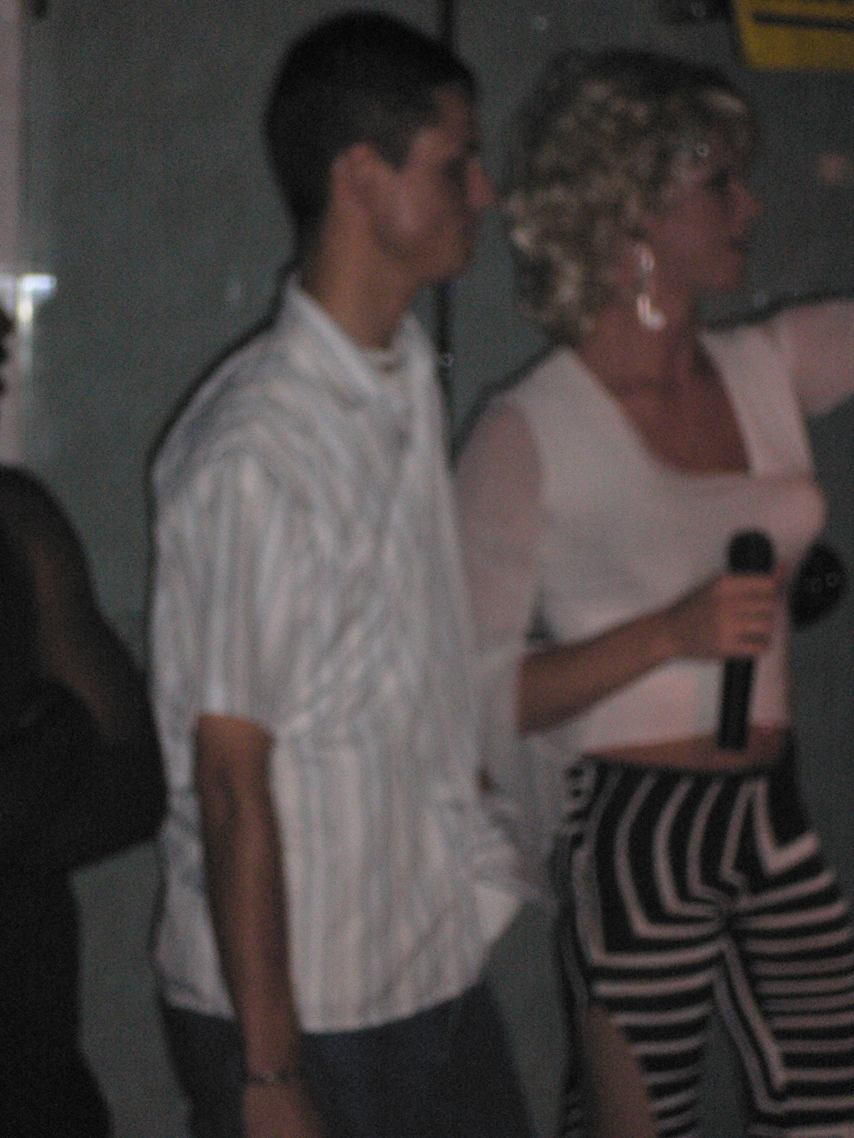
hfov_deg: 14.1
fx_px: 3453
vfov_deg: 18.7
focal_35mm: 105
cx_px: 427
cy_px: 569
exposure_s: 1/60
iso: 400
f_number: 5
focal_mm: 17.4
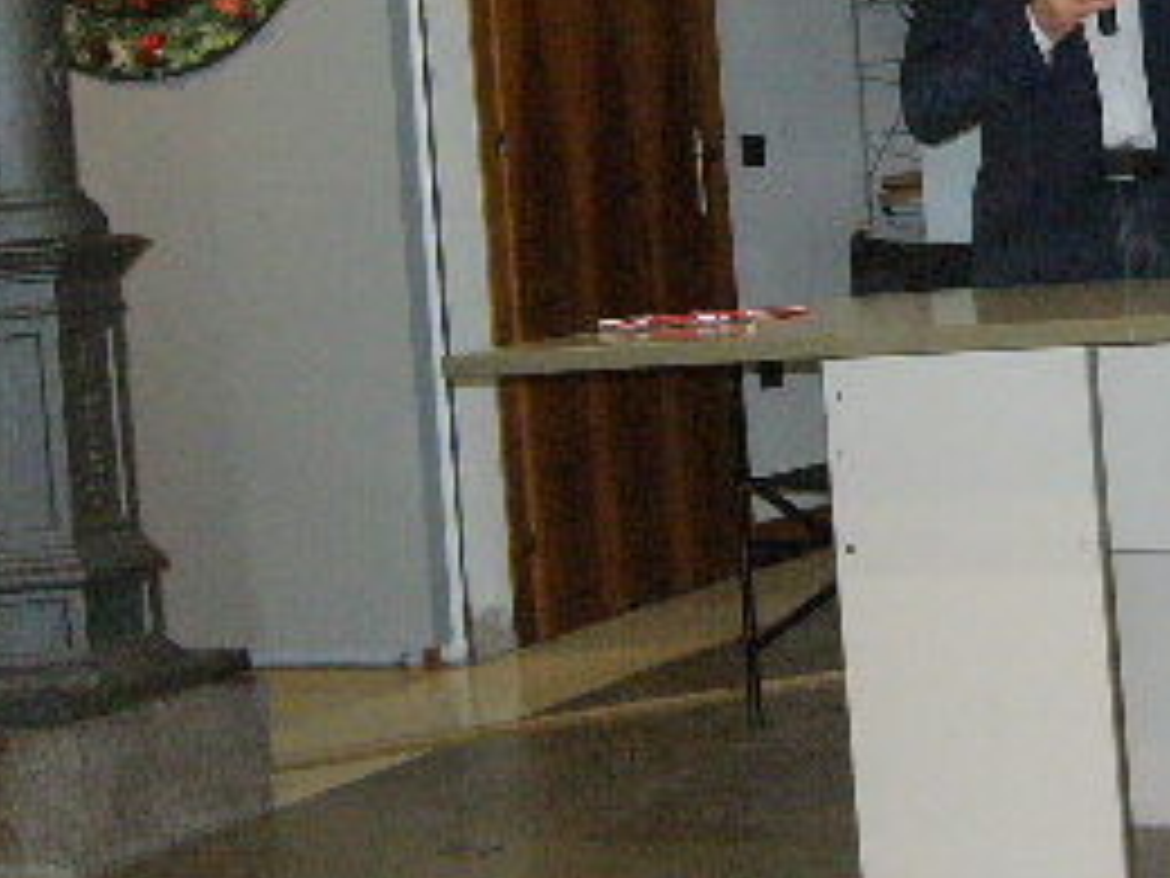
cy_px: 126
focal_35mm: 86
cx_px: 1120
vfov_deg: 17.0
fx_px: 2907
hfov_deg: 22.1
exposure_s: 1/60
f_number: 2.8
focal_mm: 5.8
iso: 400
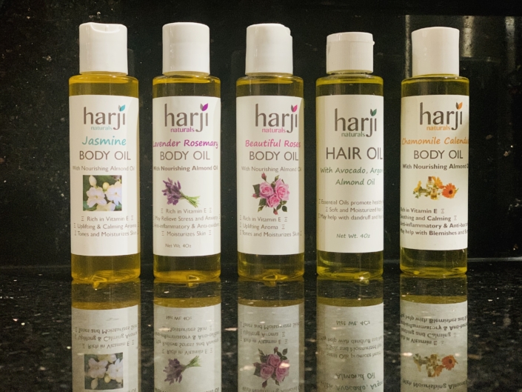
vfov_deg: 28.0
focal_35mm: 52
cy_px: 196
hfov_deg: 36.8
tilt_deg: -1.5
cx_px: 261
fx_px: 784
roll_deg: +0.4
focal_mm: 6
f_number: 2.4
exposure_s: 1/40
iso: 400
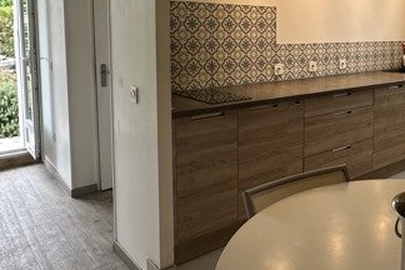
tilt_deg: -5.1
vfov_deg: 35.9
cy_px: 64
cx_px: 288
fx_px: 405
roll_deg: -0.3
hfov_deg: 51.6
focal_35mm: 36
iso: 160
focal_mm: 2.22
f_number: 2.2
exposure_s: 1/100
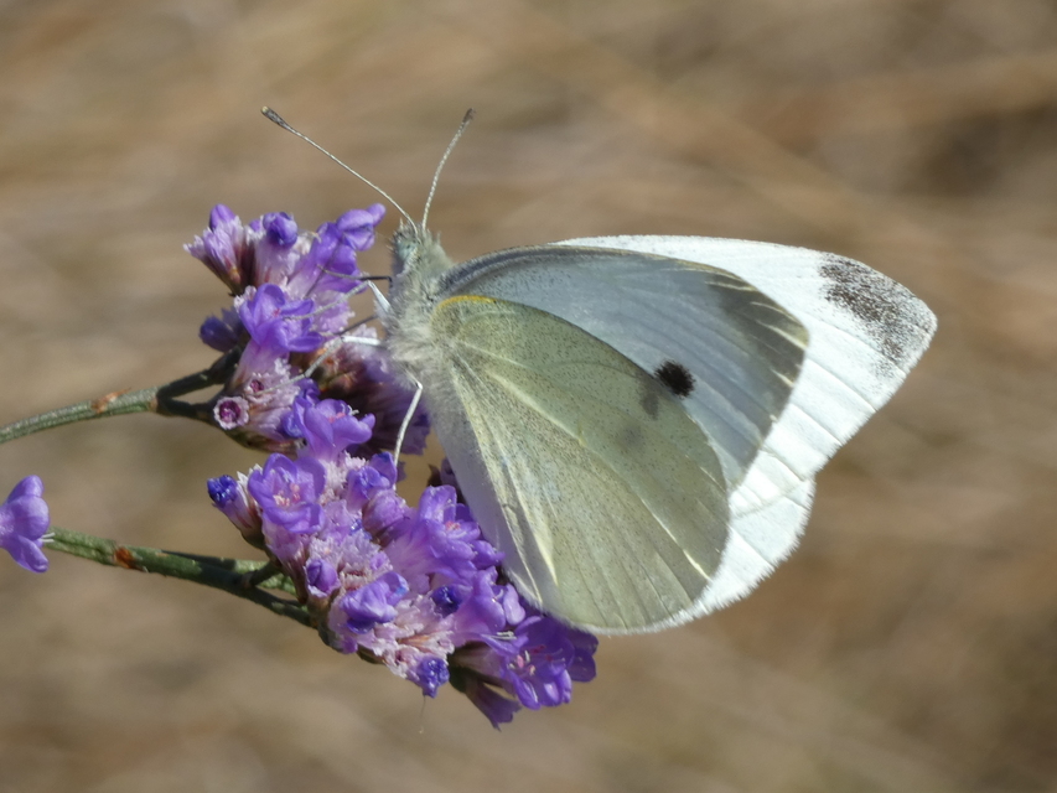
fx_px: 12613
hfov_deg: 4.8
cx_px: 528
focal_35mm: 413
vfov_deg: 3.6
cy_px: 396
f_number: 5.6
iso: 80
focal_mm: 74
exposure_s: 1/200
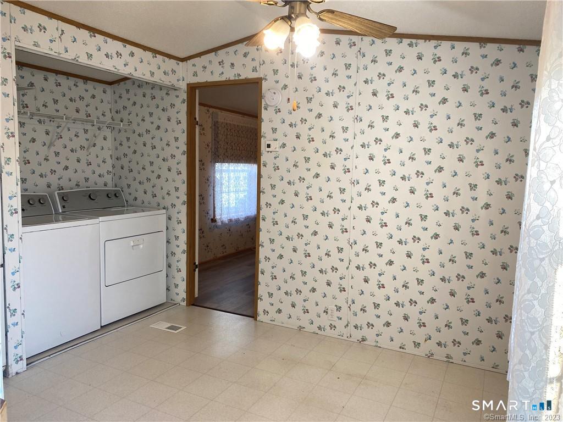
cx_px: 282
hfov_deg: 67.3
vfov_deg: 53.1
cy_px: 211
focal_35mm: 26
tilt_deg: -5.2
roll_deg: -2.1
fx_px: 423
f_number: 1.8
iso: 100
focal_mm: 4.25
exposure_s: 1/120
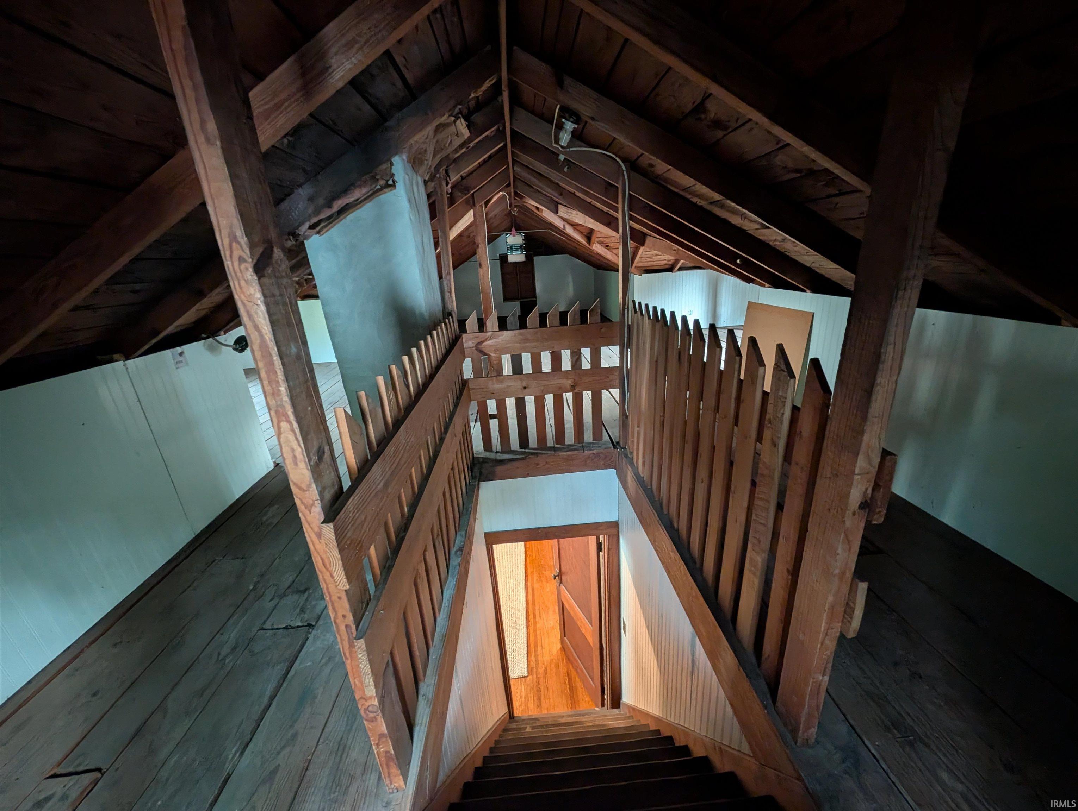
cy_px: 406
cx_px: 539
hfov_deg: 110.5
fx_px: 374
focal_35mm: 12
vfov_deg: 94.6
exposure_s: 1/24
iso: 513
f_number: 1.7
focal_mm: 2.02
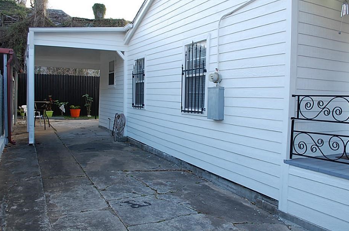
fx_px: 290
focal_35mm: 30
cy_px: 103
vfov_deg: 43.4
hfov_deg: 62.0
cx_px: 178
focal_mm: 18
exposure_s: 1/125
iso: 200
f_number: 5.6
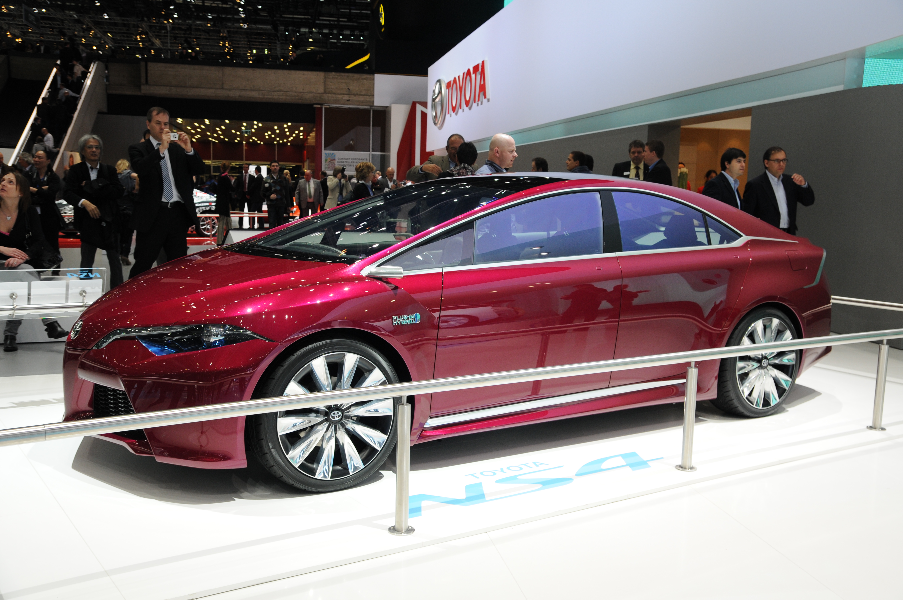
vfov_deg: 36.8
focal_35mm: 36
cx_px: 452
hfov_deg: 53.2
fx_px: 902
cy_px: 300
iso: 400
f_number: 6.7
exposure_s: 1/180
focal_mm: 24
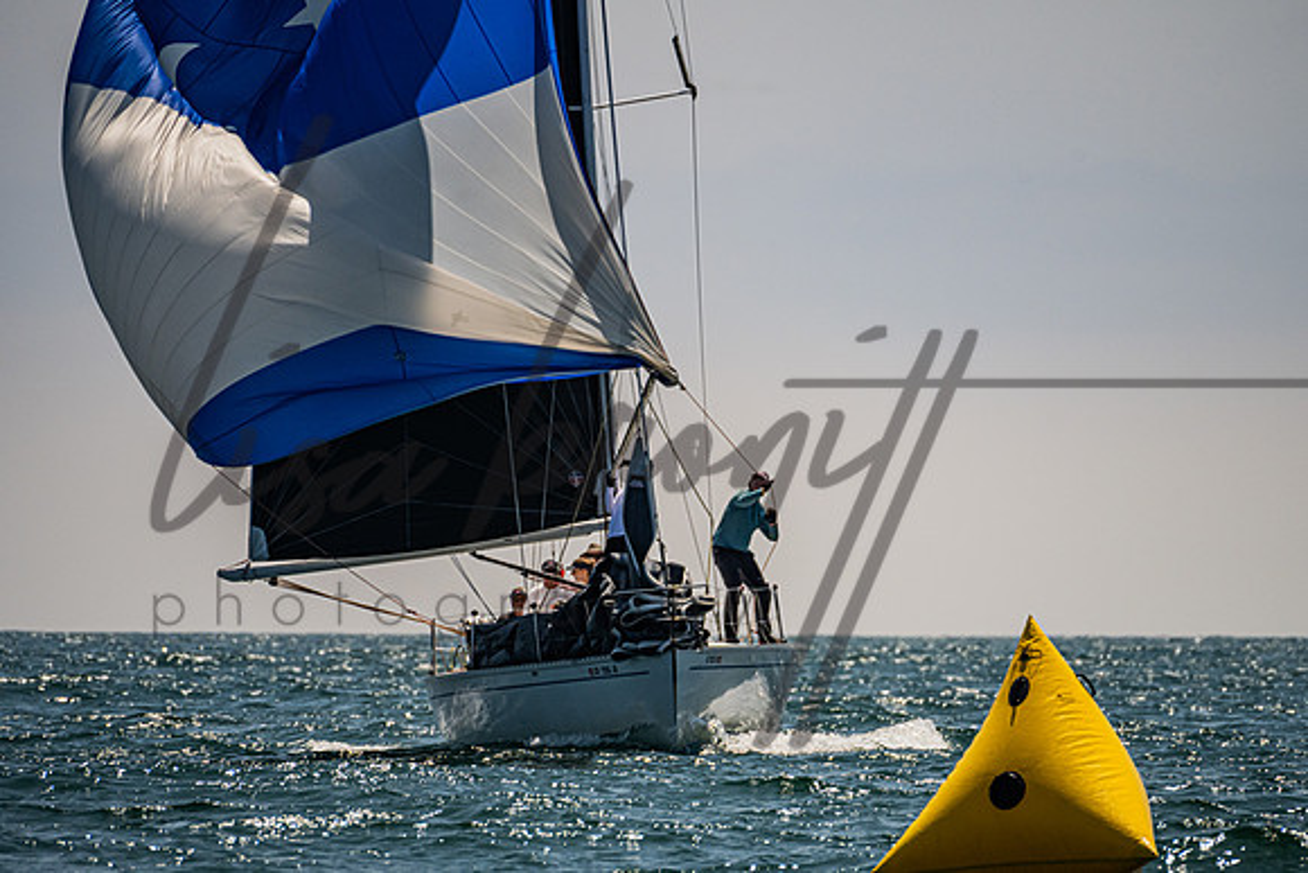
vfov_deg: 2.7
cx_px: 714
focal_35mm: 502
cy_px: 479
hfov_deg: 4.1
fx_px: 18254
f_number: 8
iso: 500
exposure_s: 1/4000
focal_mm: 400
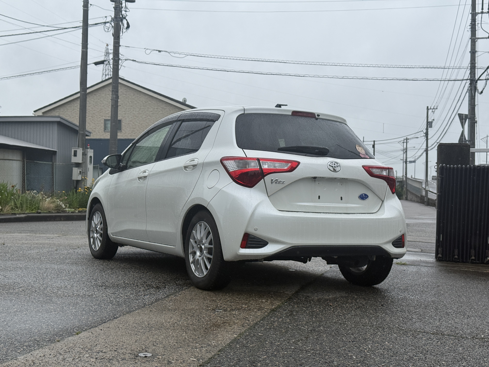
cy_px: 184
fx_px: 678
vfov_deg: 30.3
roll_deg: -0.8
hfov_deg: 39.7
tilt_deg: +0.2
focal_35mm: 48
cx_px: 244
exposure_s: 1/7143
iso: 64
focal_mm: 6.76
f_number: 1.78
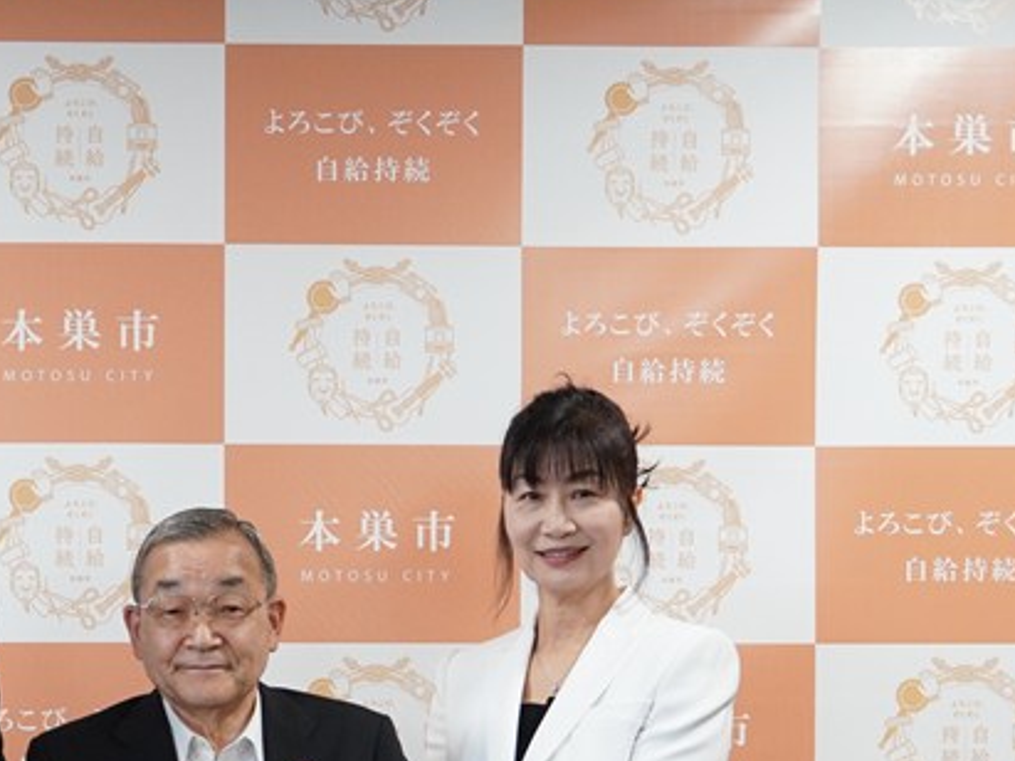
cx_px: 203
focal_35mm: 79
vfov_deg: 18.2
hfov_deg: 24.3
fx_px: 2316
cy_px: 770
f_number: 4
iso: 1250
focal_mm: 22
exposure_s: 1/125
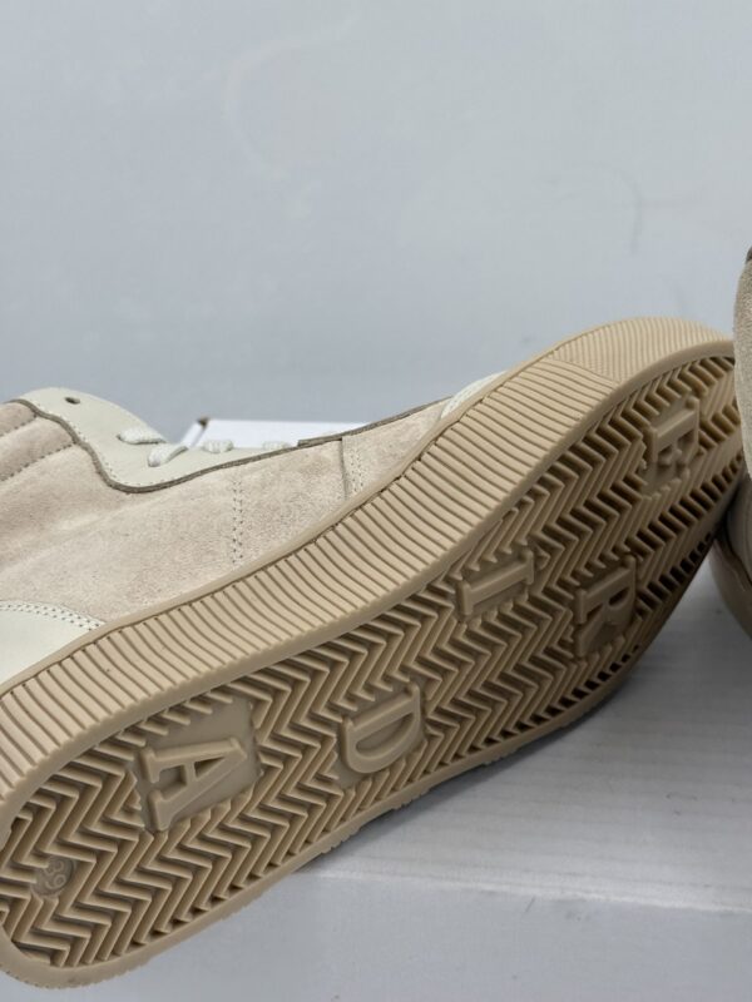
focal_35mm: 48
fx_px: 1390
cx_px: 376
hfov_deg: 30.3
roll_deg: +2.6
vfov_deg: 39.7
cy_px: 501
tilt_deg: -28.3
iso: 100
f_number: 1.78
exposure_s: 1/939
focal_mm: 6.76
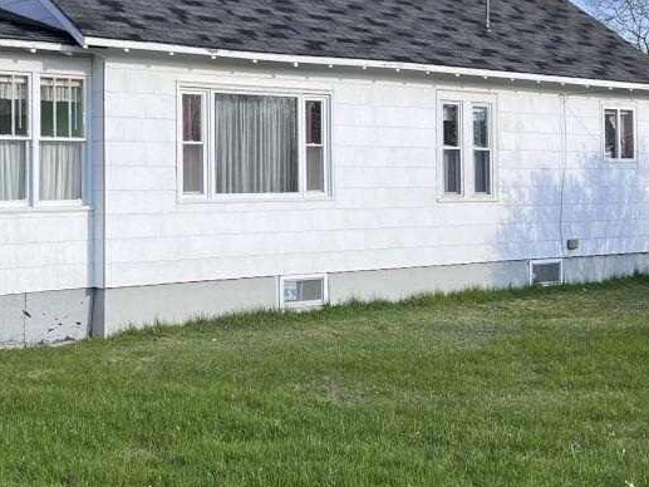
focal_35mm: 67
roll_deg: +0.4
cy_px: 174
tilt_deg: +0.3
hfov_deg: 28.7
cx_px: 196
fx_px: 1256
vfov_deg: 21.9
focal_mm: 5.7
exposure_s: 1/2762
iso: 50
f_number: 1.5
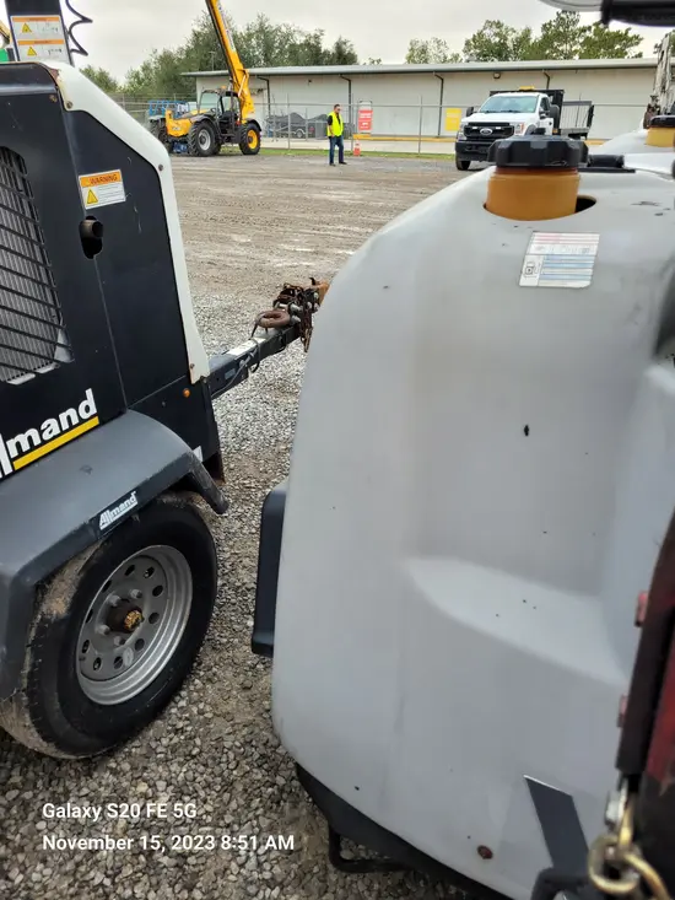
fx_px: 676
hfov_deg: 53.1
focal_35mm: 26
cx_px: 338
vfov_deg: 67.3
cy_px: 450
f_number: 1.8
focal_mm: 5.4
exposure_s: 1/201
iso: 40
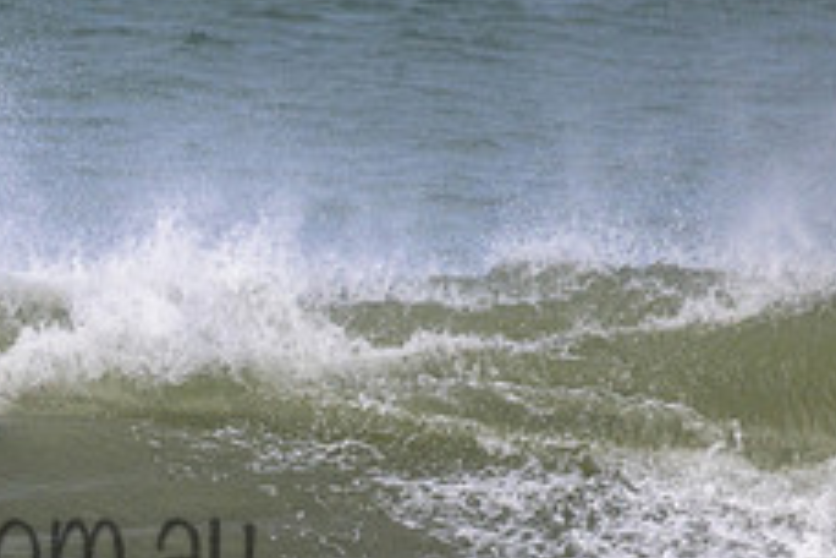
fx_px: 47300
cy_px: 505
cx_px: -132
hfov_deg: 1.0
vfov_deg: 0.7
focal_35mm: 2037
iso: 1100
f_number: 11
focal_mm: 800
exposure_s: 1/2000
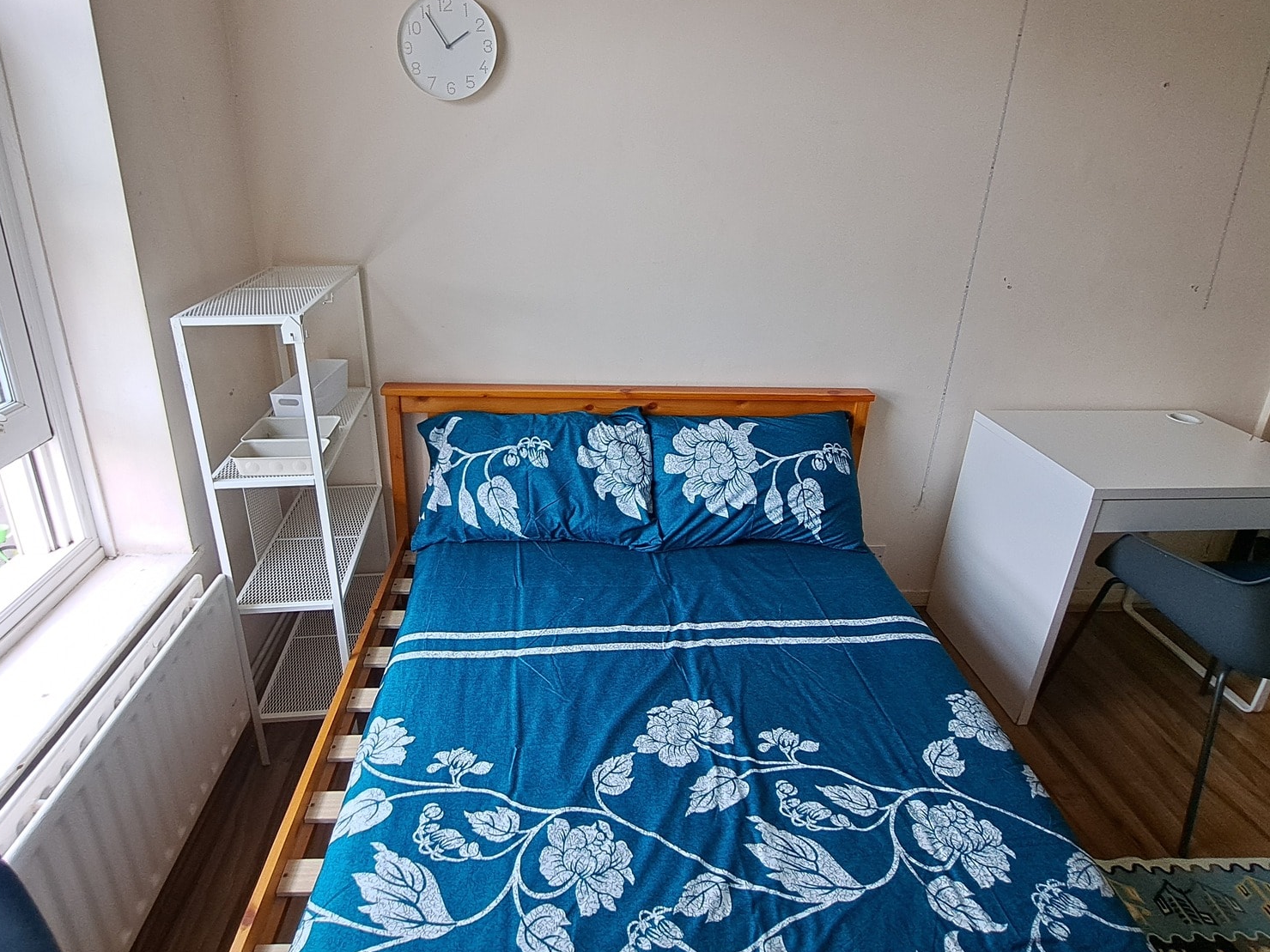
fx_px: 660
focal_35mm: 18
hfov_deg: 87.7
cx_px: 611
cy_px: 392
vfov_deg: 71.0
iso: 64
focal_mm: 1.74
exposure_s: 1/100
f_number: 2.2
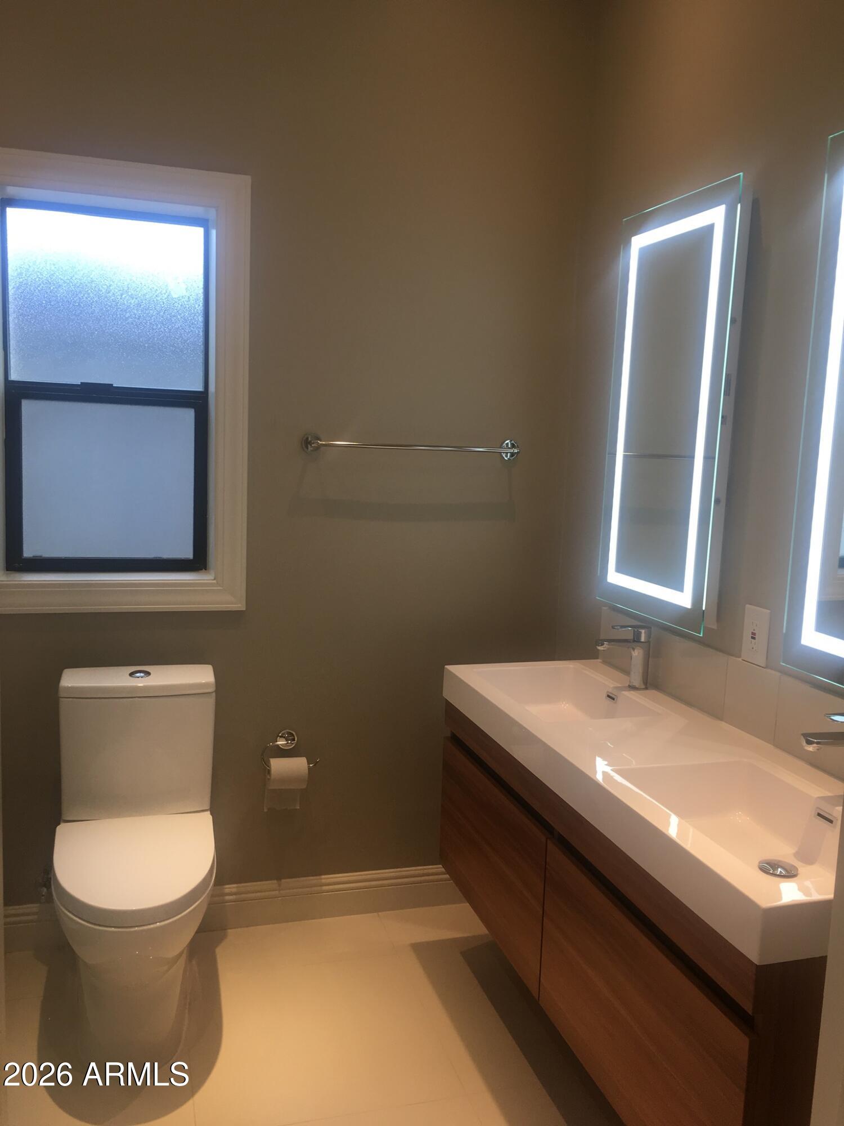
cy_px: 563
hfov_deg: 48.2
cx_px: 422
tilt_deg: -7.1
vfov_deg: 61.7
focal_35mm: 29
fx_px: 943
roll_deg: -2.2
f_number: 2.2
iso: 32
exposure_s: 1/40
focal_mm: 4.15
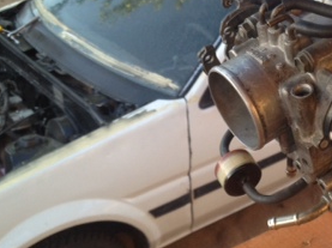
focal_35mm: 81
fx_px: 776
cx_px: 303
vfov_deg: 18.1
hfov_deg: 23.5
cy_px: 80
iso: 80
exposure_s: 1/60
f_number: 2.4
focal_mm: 4.3
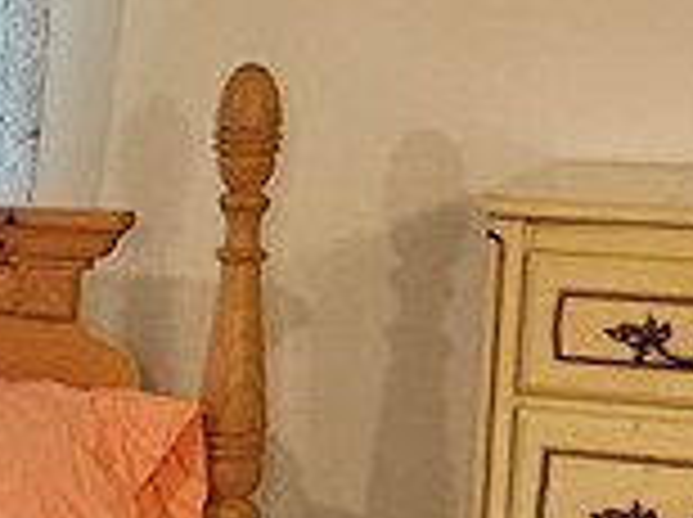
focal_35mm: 153
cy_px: 423
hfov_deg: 11.6
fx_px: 3058
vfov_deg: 9.6
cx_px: -720
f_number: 1.8
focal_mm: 5.4
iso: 800
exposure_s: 1/120
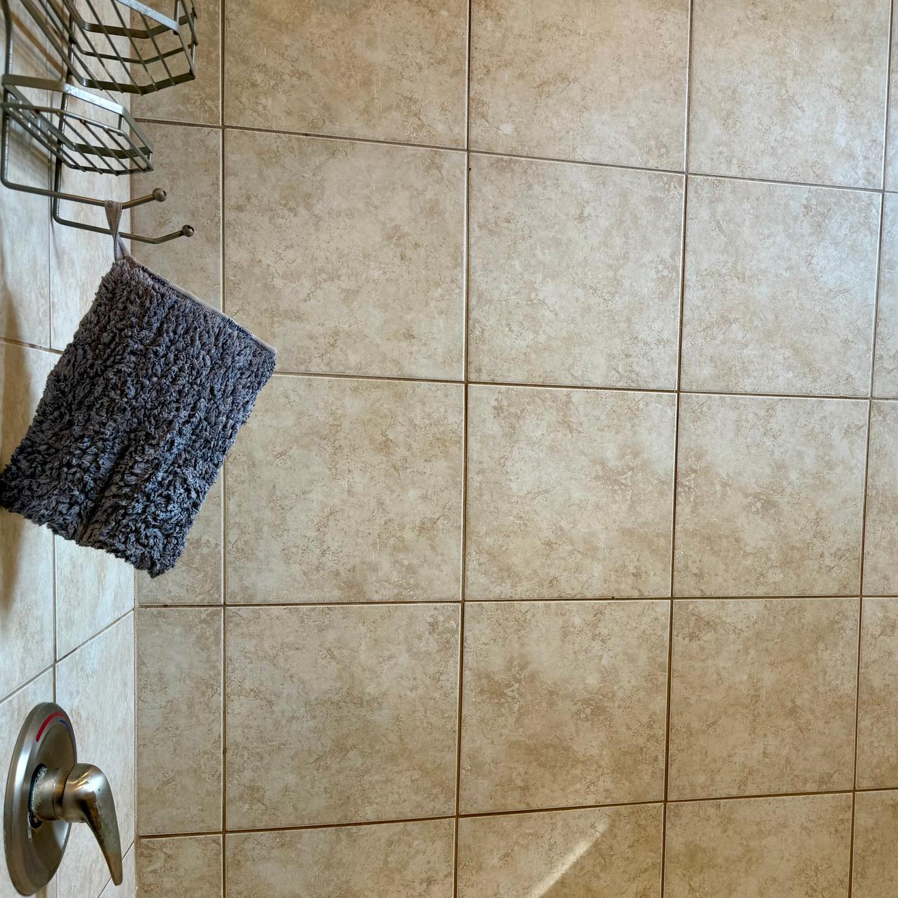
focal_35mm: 33
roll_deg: -2.0
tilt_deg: -4.3
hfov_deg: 48.5
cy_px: 508
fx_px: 969
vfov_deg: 49.6
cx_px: 630
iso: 50
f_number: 1.78
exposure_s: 1/120
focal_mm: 6.76
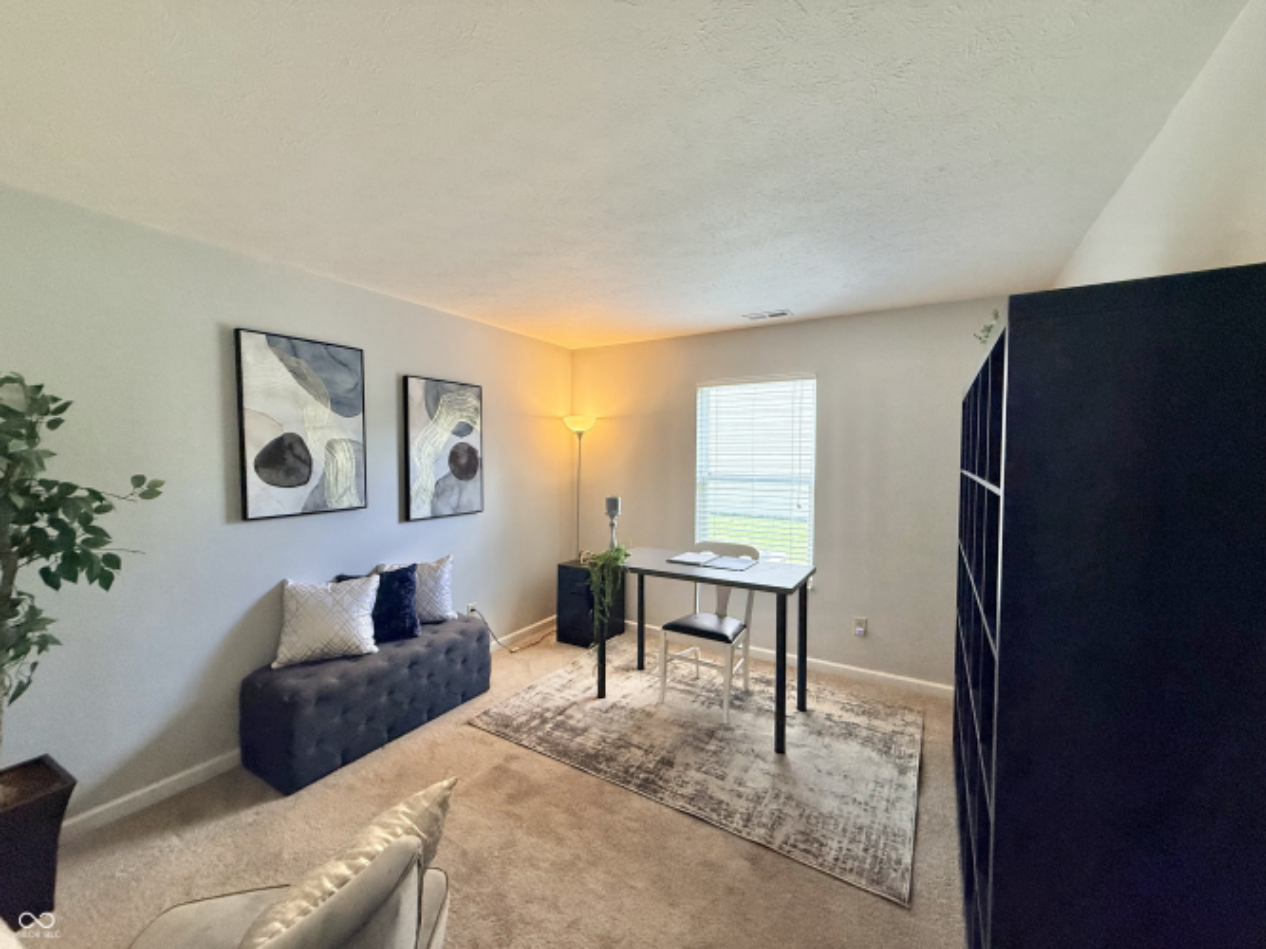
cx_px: 633
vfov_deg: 85.7
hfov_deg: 102.1
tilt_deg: -1.1
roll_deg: +0.2
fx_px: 512
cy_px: 474
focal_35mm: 14
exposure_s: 1/120
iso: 160
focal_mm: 2.22
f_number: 2.2
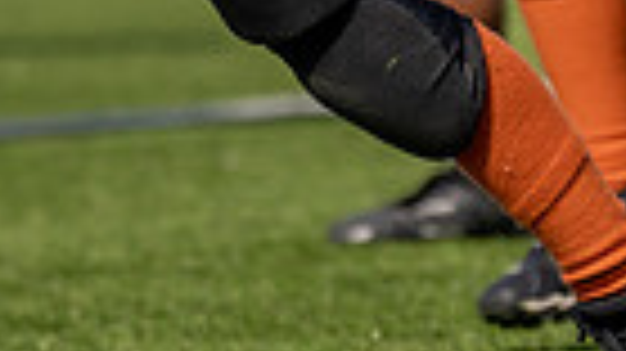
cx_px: 31
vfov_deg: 1.3
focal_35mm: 957
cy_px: -435
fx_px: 15876
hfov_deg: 2.3
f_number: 4
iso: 160
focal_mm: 179
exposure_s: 1/3200
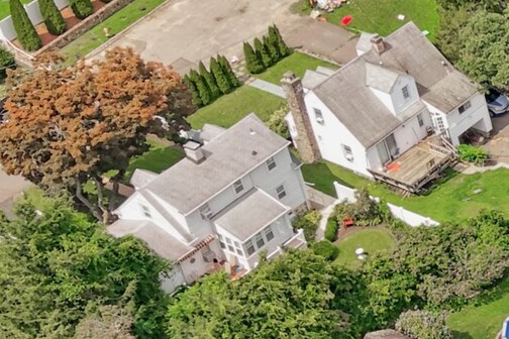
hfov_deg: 11.3
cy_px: 88
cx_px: 1204
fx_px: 2149
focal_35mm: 152
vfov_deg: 9.0
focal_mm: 8.7
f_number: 1.8
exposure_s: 1/1250
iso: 140
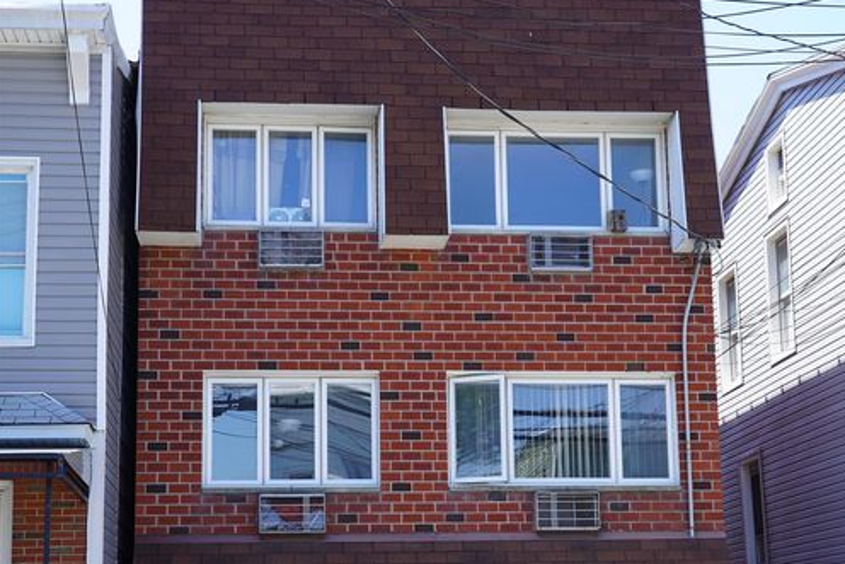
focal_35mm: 59
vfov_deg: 22.9
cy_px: 395
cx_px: 424
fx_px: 1385
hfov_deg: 33.9
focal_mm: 39
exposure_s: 1/100
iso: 100
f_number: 7.1
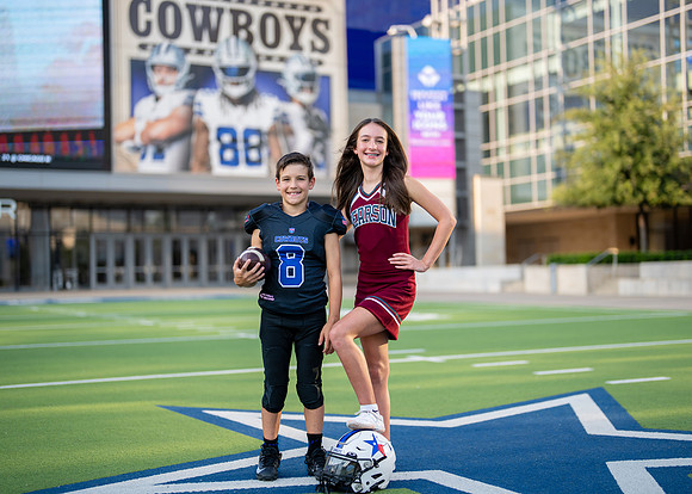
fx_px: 1081
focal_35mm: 55
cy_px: 246
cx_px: 363
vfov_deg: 25.7
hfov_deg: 35.5
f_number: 1.2
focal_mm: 50
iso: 100
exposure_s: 1/2000
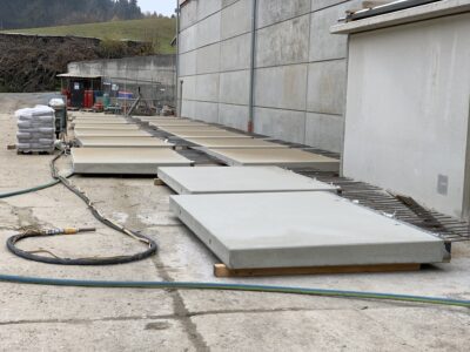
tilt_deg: -5.0
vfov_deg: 28.0
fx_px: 706
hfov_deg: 36.8
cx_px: 235
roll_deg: -2.5
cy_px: 176
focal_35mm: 52
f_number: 2.4
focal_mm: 6
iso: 16
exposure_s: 1/172
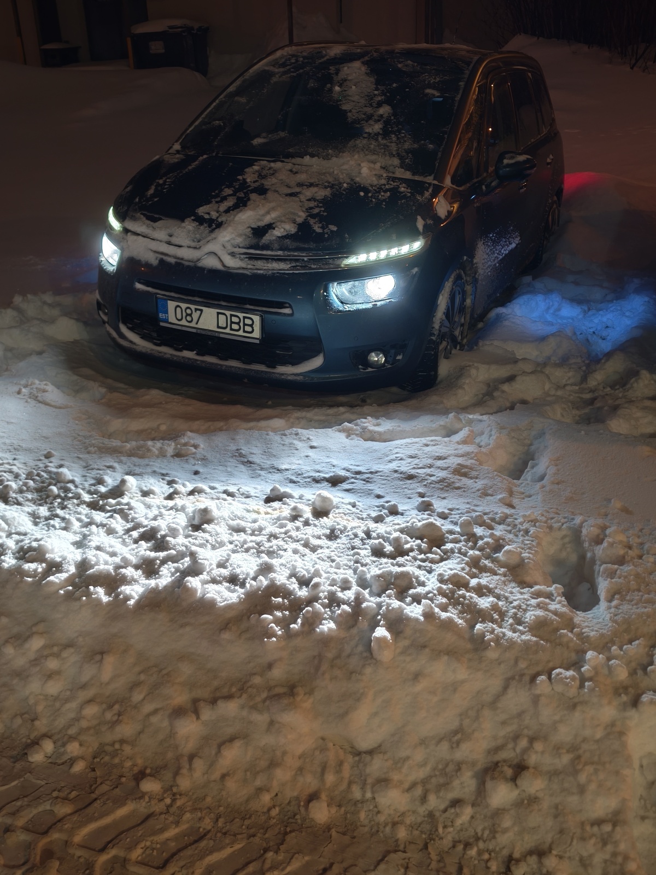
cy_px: 438
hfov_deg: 40.7
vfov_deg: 52.6
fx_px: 884
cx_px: 328
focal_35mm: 35
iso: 640
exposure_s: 1/25
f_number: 1.6
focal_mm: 6.57
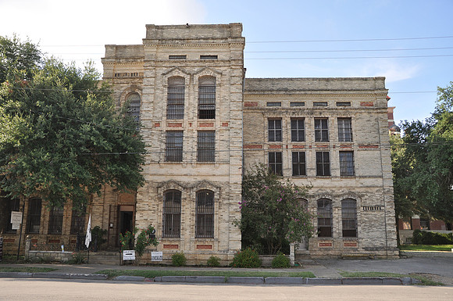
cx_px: 226
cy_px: 150
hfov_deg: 59.6
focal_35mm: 32
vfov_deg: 41.6
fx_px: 396
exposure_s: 1/200
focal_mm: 21
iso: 200
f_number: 6.3
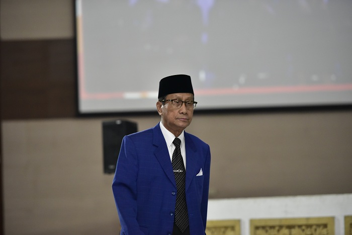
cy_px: 118
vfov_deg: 8.3
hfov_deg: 12.4
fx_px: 1614
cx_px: 176
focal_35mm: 165
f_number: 2.8
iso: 3200
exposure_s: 1/200
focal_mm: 165
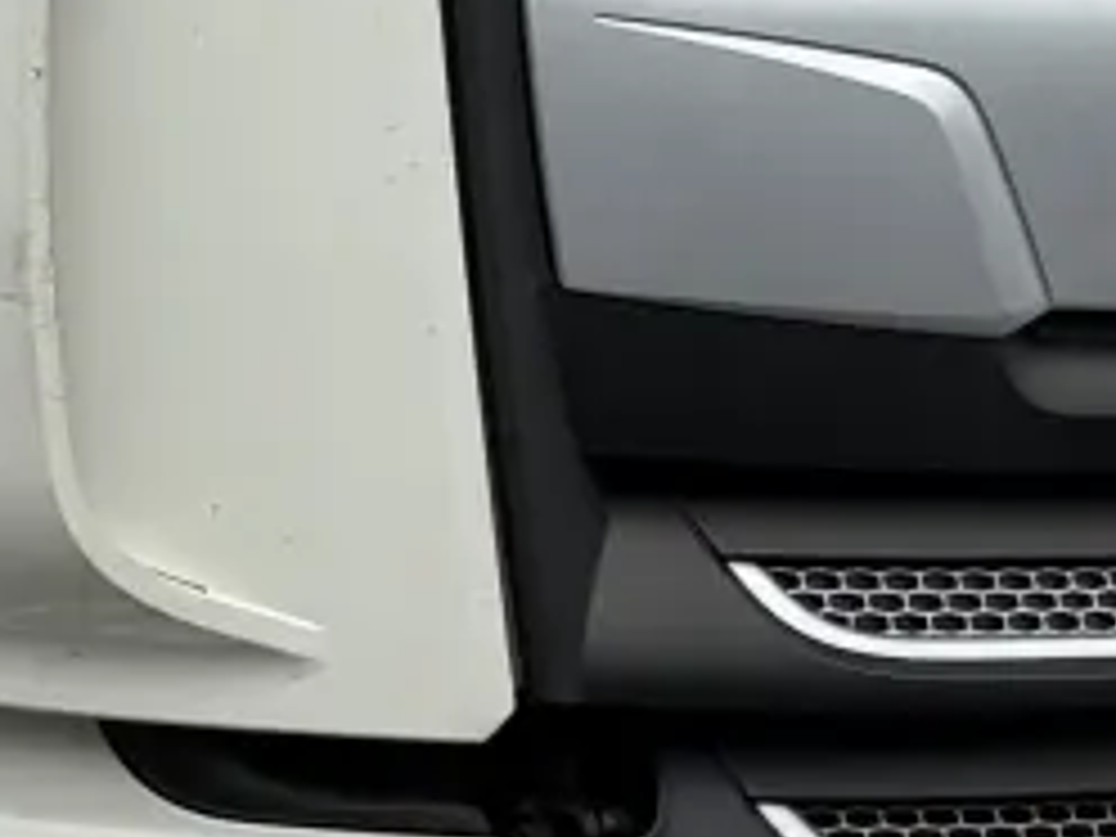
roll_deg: -2.7
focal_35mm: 201
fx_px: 6480
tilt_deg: +0.2
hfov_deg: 9.7
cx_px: -315
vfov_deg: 7.3
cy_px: -243
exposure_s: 1/1706
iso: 50
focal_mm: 5.96
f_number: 1.6
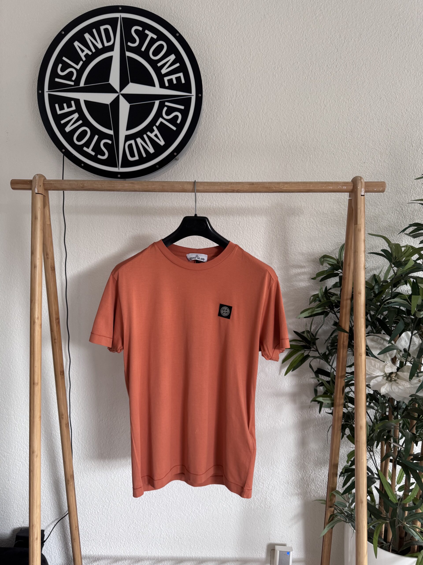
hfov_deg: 56.8
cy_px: 282
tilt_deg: -5.7
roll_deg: -1.4
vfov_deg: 71.6
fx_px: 391
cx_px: 212
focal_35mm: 24
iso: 200
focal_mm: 6.76
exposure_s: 1/49
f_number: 1.78
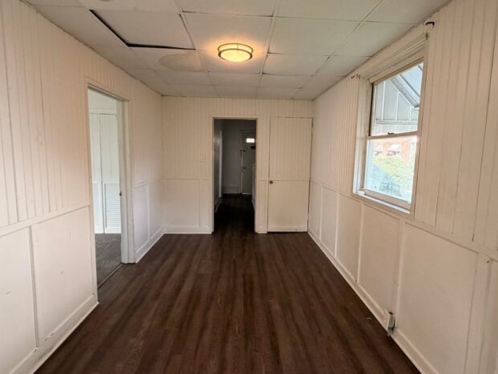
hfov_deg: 87.7
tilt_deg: -6.0
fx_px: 259
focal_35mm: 18
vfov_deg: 71.6
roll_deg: -1.2
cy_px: 177
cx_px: 257
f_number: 2.2
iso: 250
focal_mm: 2.22
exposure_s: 1/121
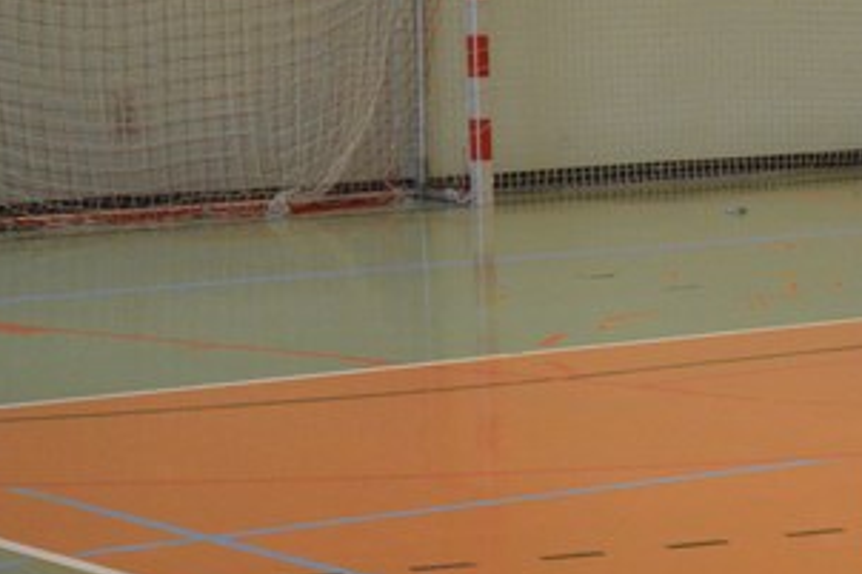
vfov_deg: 8.6
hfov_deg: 12.7
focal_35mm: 159
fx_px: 3805
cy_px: 266
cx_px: 979
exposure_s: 1/500
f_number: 4.5
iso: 3200
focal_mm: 40
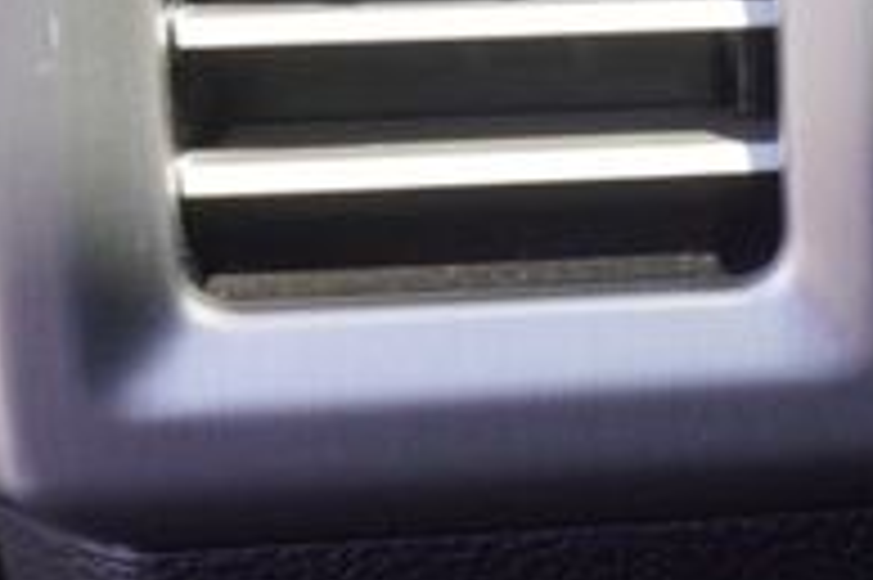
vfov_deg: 10.6
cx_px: 1498
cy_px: -144
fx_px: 3077
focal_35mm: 127
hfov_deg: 14.5
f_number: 4
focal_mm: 16
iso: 160
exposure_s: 1/60
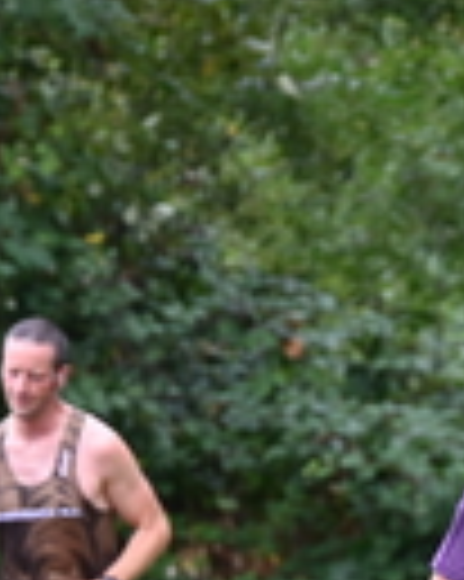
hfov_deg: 1.9
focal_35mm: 803
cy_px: 605
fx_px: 13800
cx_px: 586
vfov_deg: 2.4
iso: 640
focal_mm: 200
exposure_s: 1/250
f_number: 6.3
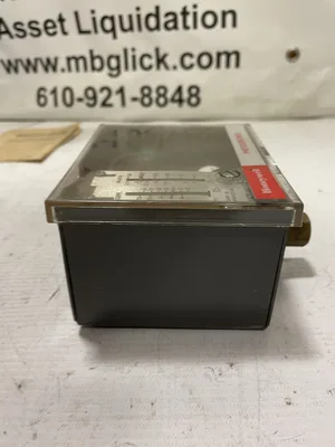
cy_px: 224
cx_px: 168
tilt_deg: -30.5
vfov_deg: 67.3
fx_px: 335
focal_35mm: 26
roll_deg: +3.6
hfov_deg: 53.1
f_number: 1.6
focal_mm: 4.2
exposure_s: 1/60
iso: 160
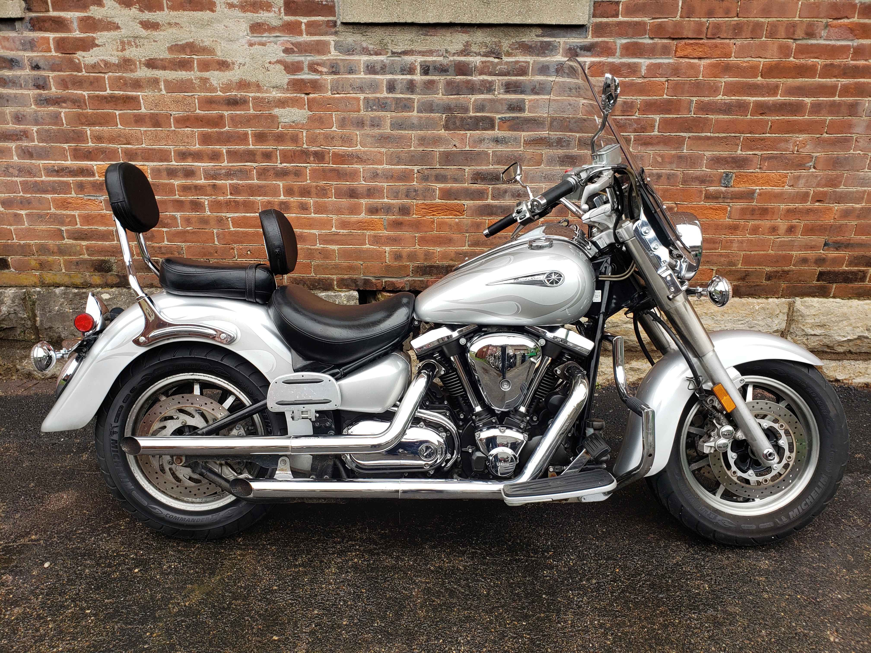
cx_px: 436
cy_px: 326
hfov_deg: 67.3
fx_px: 654
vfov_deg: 53.1
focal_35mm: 26
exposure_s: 1/156
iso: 50
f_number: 2.4
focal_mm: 4.3
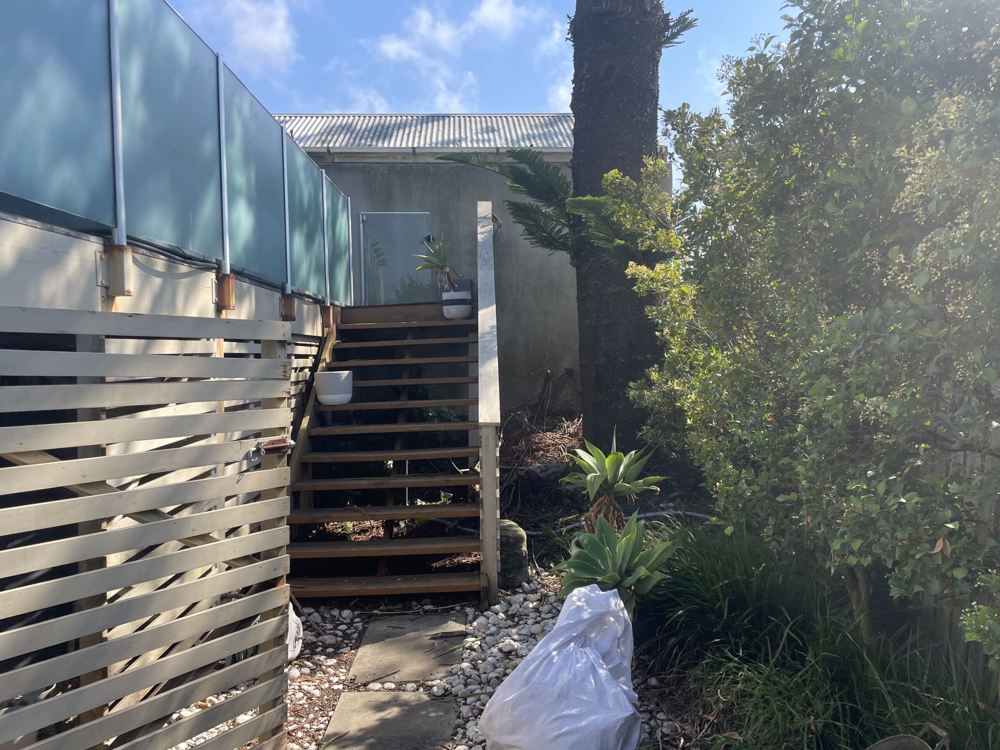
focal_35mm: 26
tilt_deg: -3.4
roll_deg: +0.8
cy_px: 375
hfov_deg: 67.3
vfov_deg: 53.1
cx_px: 500
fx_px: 751
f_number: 1.6
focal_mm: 4.2
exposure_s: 1/1159
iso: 32
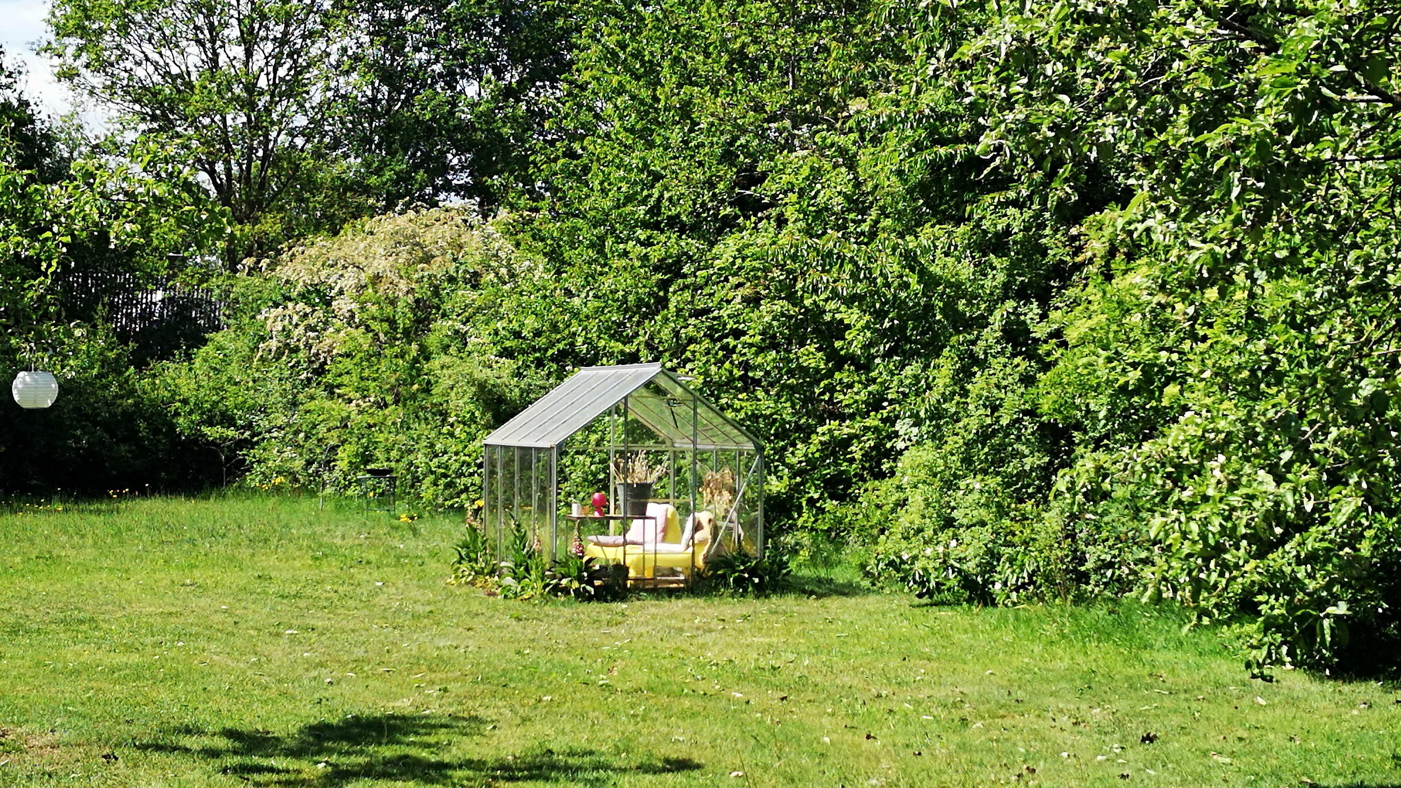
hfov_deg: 35.4
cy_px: 458
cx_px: 700
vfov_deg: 20.4
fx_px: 2192
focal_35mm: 59
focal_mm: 3.95
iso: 50
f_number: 1.8
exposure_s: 1/1353
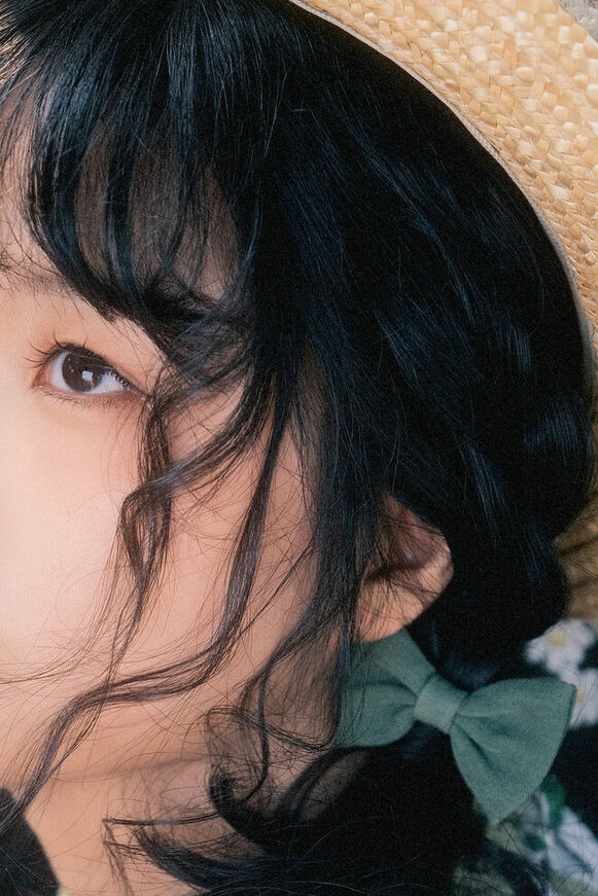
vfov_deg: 13.7
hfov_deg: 9.1
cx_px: 145
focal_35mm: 150
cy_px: 626
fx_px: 3736
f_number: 2.8
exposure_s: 1/250
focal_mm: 55
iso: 640
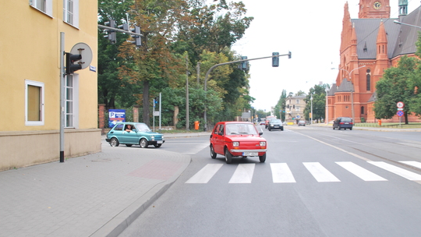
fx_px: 458
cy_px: 126
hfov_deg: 49.4
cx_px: 219
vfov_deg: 29.0
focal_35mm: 41
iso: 200
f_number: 6.3
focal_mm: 22
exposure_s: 1/125
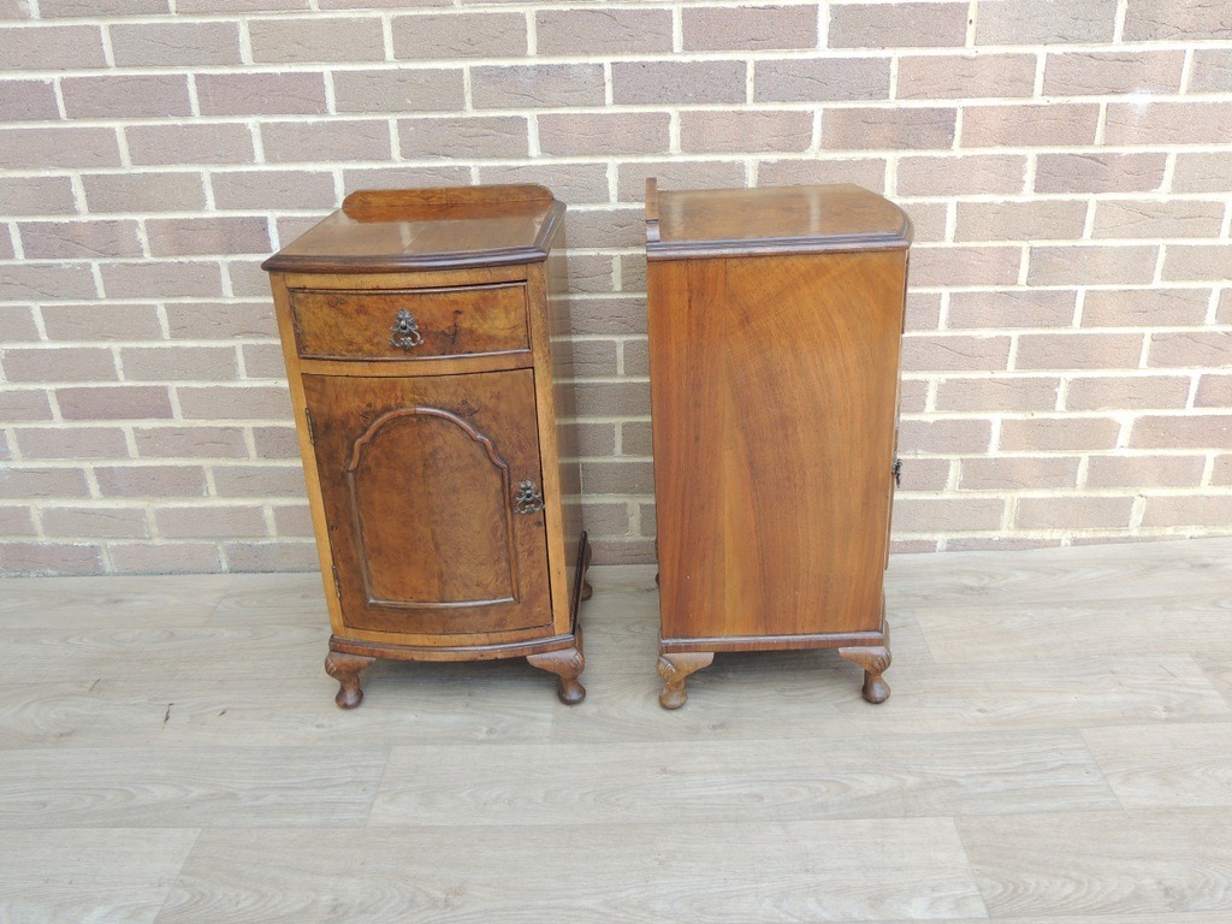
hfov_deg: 60.0
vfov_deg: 46.8
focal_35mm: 30
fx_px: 1068
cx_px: 616
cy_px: 462
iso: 100
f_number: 3.1
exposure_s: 1/80
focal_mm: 5.3
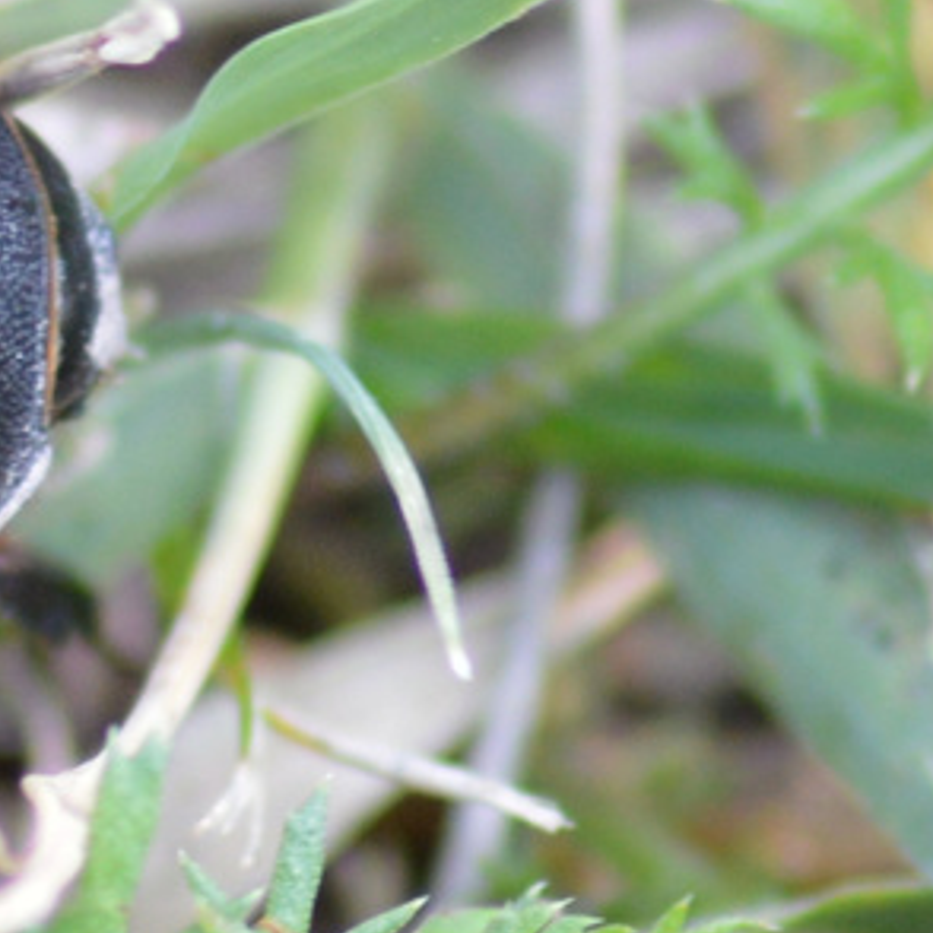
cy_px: 390
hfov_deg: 4.2
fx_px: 12685
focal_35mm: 416
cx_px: -435
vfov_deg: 4.2
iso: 400
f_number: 6.3
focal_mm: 100
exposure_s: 1/125
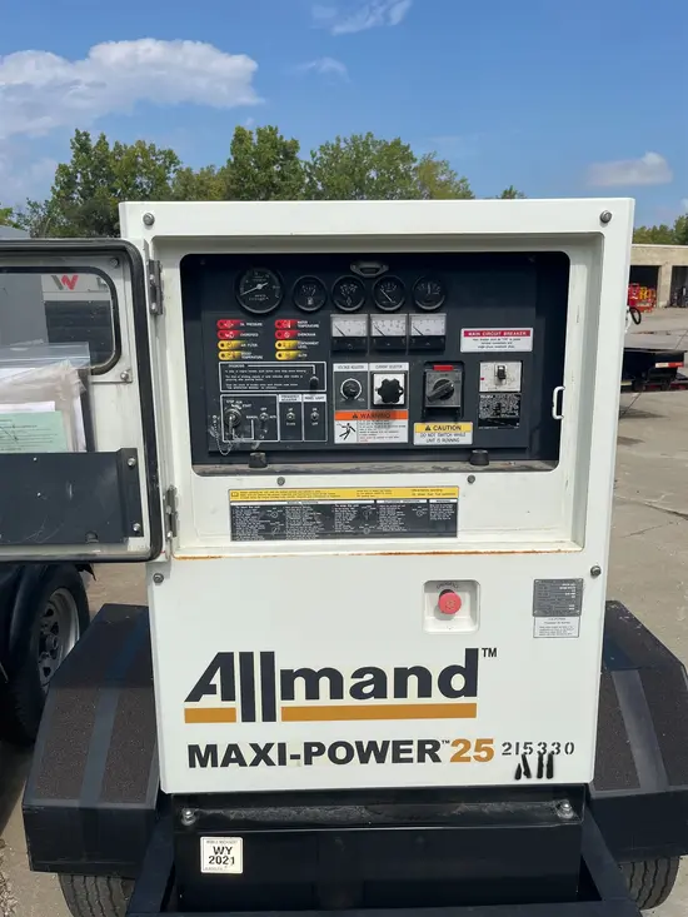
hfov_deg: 53.1
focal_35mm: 26
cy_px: 458
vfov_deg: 67.3
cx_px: 344
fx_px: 689
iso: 50
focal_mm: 5.1
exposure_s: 1/6494
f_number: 1.6
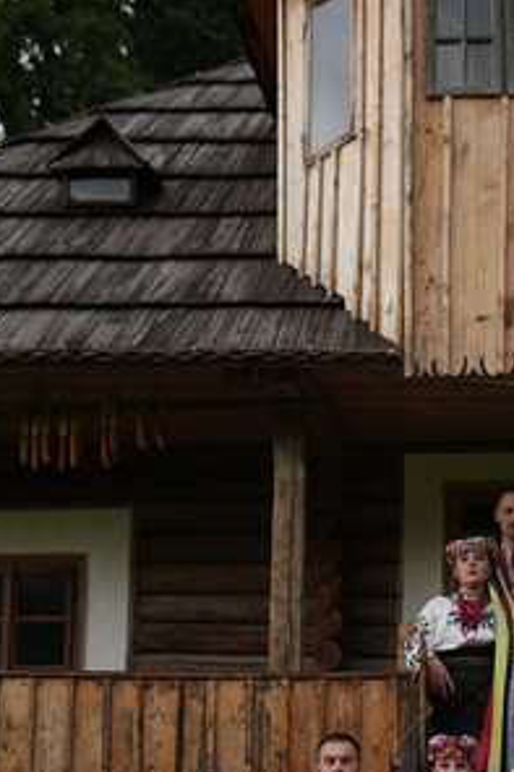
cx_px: 509
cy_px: 696
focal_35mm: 71
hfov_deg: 18.7
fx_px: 1522
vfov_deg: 27.4
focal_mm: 35
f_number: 1.8
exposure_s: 1/200
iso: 320
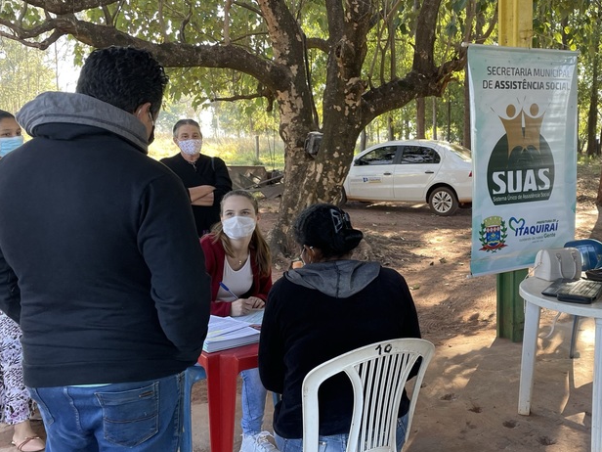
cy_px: 246
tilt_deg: -8.9
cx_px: 438
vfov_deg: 37.7
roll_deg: +1.0
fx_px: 661
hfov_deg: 47.5
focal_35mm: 38
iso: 64
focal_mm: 4.2
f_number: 1.6
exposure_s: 1/121
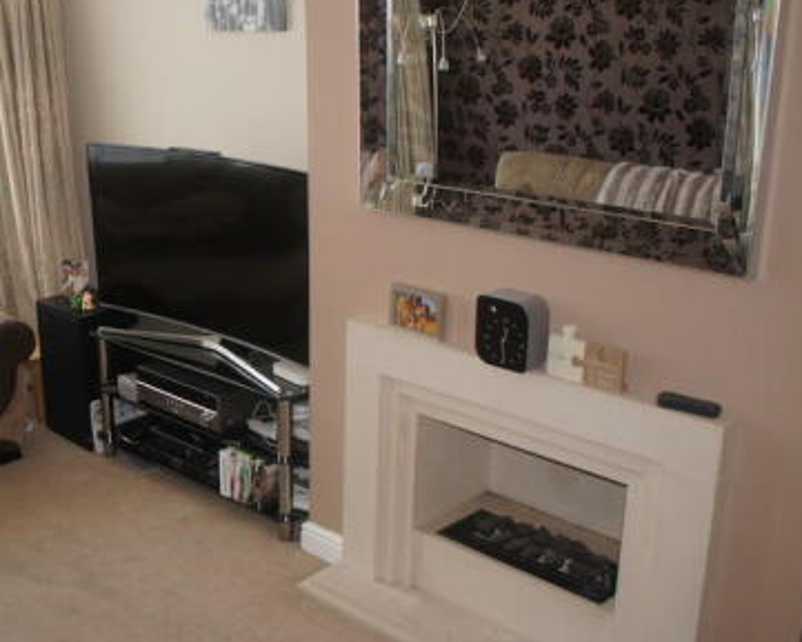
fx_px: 1092
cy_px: 347
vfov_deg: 32.7
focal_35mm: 46
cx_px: 89
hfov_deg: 37.8
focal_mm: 18
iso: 200
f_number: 4.5
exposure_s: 1/80
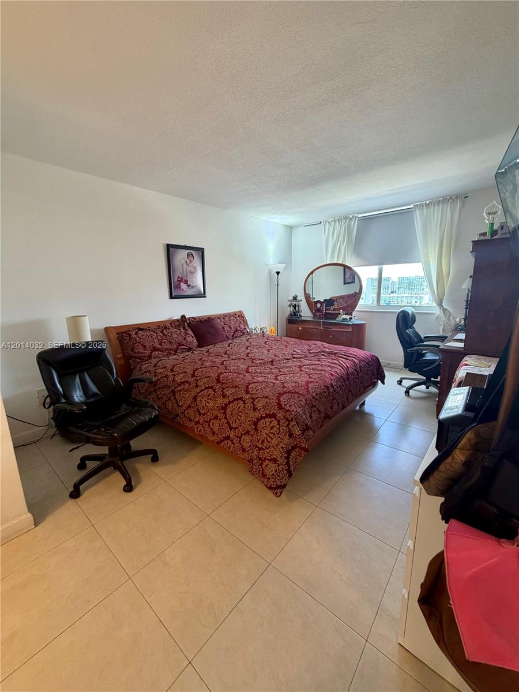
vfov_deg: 102.1
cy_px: 346
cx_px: 260
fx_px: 280
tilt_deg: -11.4
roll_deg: +0.5
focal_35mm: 14
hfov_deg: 85.7
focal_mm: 2.22
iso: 200
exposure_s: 1/60
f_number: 2.2
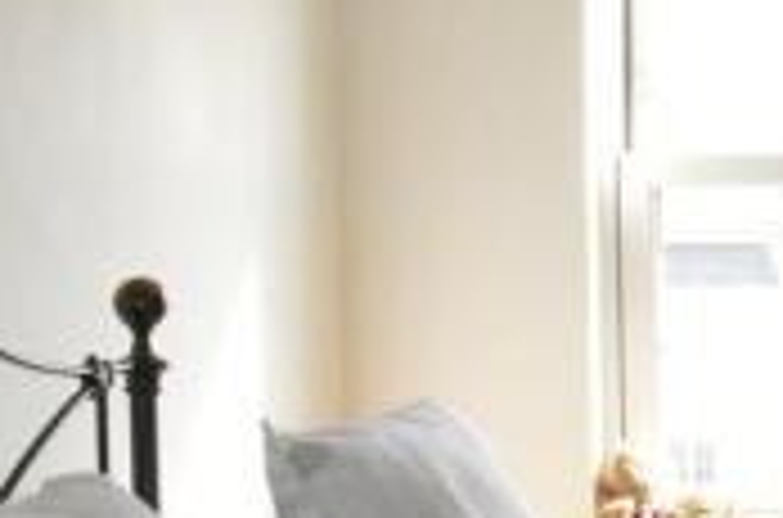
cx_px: 1390
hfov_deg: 16.8
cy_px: 441
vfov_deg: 13.3
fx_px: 2212
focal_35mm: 102
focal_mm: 18
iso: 3200
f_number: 11
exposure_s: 1/200
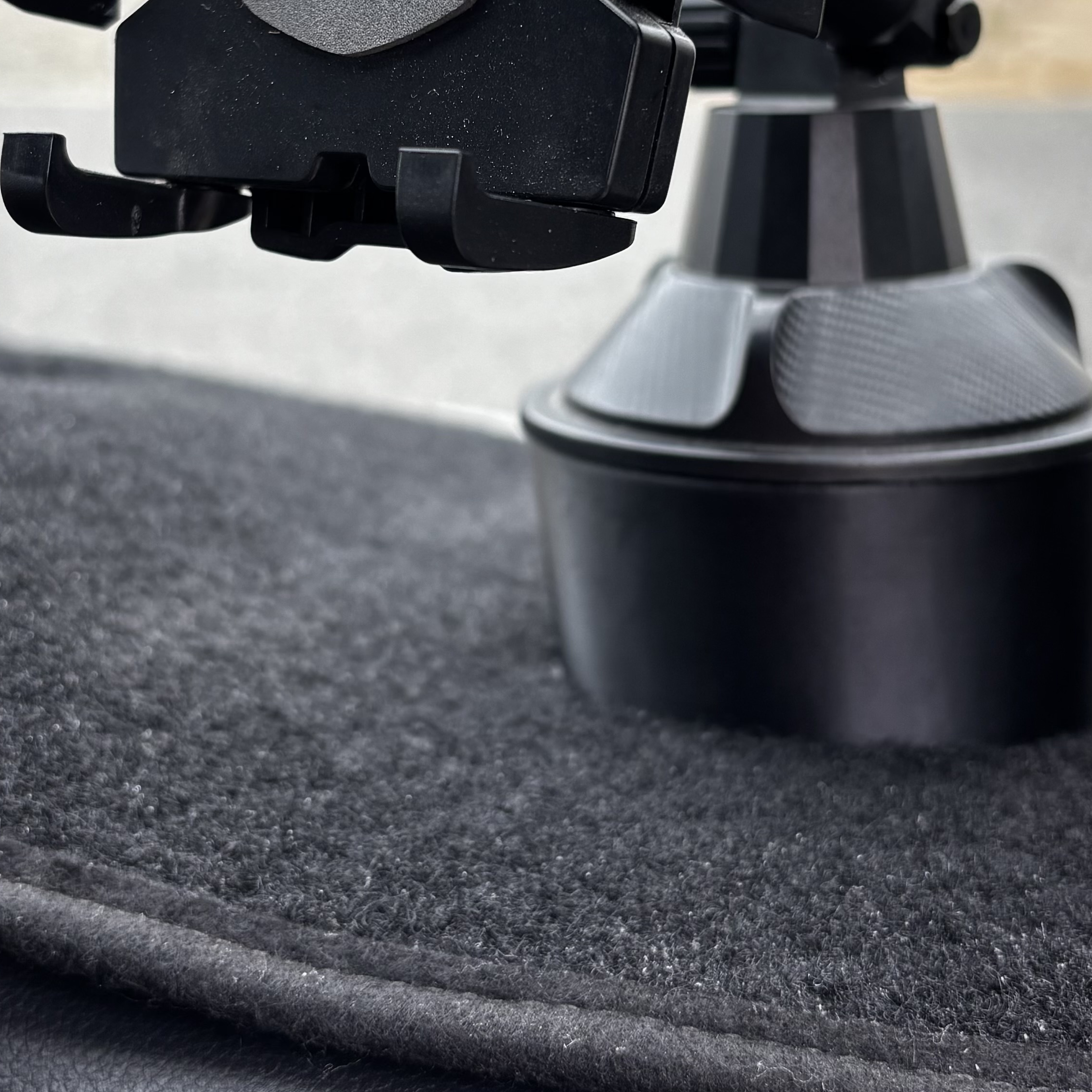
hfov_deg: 29.5
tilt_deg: -16.2
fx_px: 2070
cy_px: 274
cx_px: 527
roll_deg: +2.1
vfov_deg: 29.1
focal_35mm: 58
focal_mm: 5.96
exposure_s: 1/577
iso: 50
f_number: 1.6
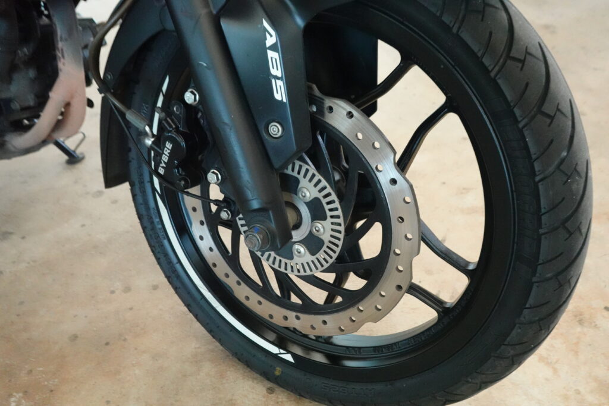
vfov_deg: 42.3
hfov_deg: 60.3
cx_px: 304
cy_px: 203
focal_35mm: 31
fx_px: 524
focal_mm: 11.53
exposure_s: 1/125
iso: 4000
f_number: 3.5
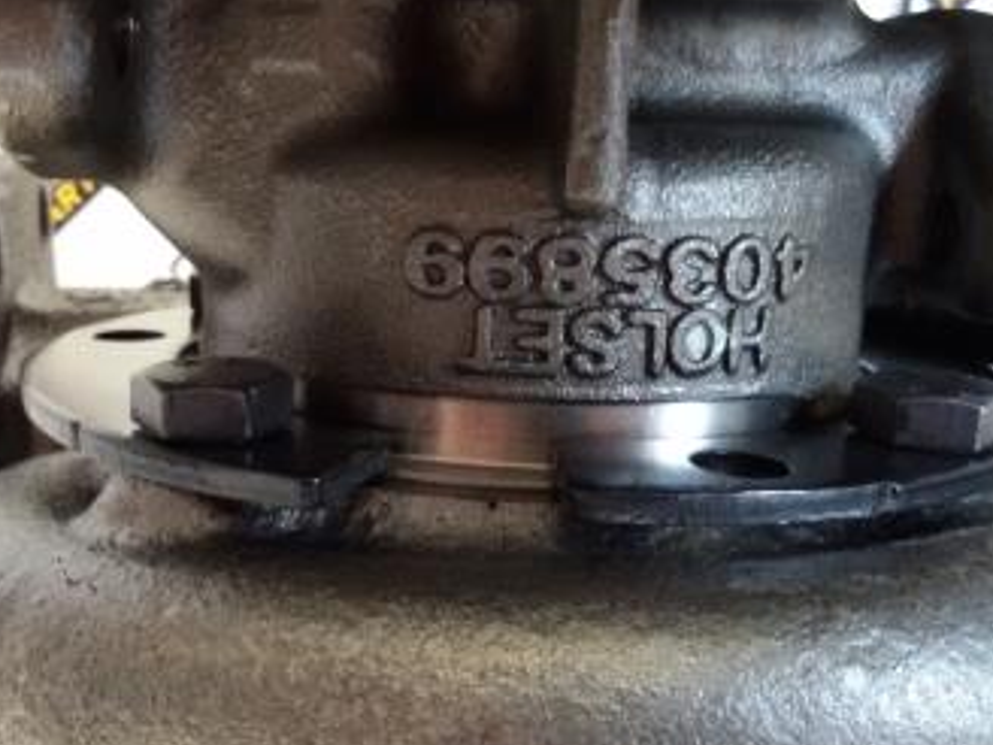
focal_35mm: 51
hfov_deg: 37.4
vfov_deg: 28.5
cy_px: 438
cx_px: 430
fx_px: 1463
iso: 320
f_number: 2.4
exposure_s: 1/33
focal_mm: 2.93
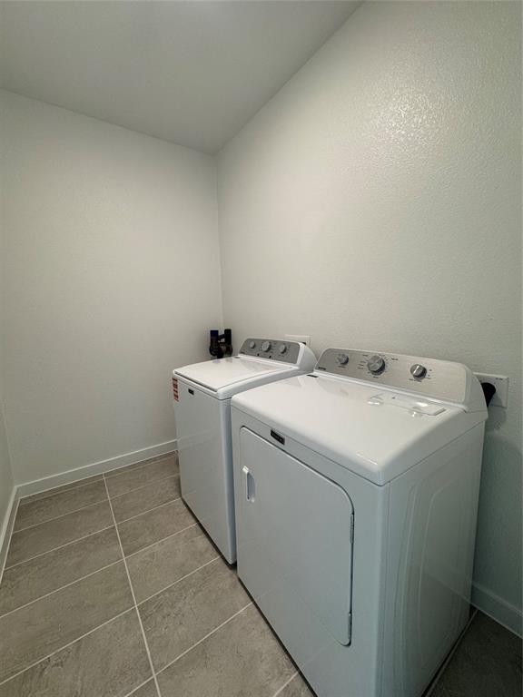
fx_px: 282
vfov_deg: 102.1
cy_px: 348
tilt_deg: -7.8
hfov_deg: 85.7
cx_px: 262
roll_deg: +1.9
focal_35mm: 14
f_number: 2.2
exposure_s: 1/120
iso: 200
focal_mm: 2.22
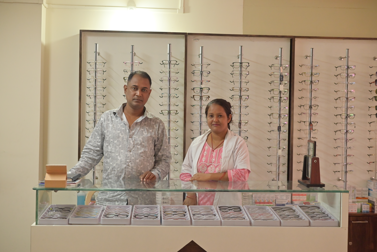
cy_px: 126
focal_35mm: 50
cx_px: 188
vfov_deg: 27.0
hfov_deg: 39.6
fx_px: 524
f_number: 2.5
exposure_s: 1/320
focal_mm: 50
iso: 2500
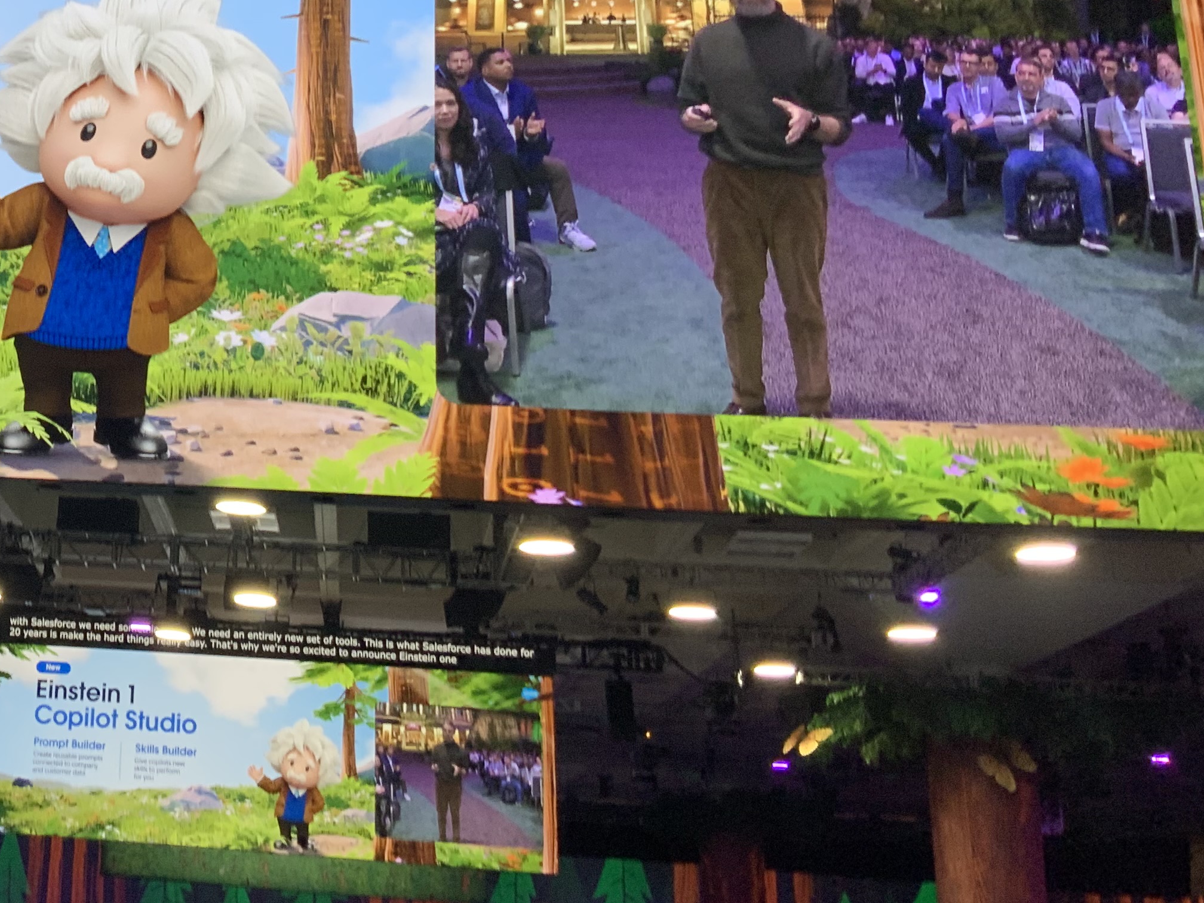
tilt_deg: +21.2
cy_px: 147
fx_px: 2017
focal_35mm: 58
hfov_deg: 30.9
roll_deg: -3.9
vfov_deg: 24.7
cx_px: 14
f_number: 1.8
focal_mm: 3
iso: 50
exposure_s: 1/60
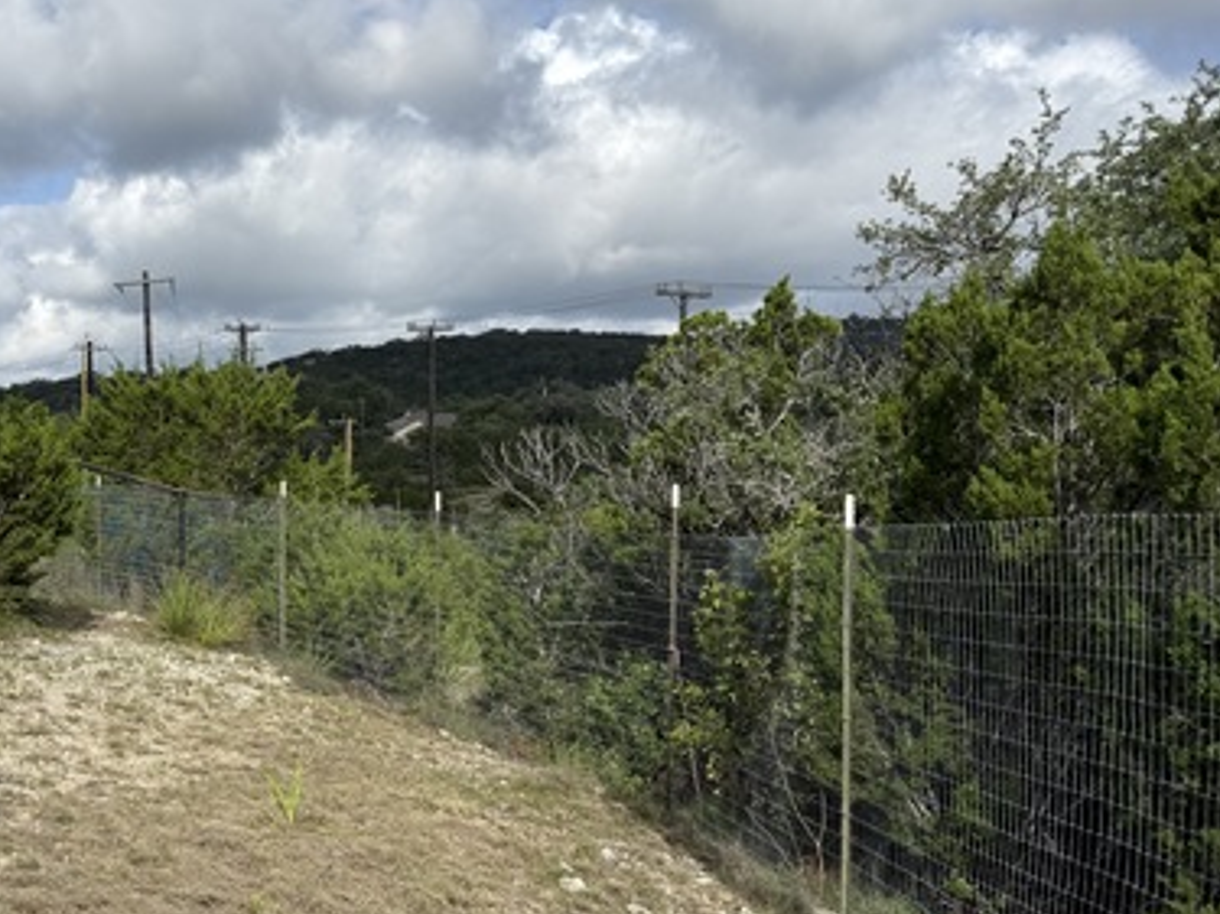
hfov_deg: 43.1
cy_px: 517
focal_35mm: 41
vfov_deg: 35.1
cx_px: 198
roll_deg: +0.8
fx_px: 1445
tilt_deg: -3.6
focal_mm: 6.76
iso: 80
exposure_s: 1/4975
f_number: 1.78
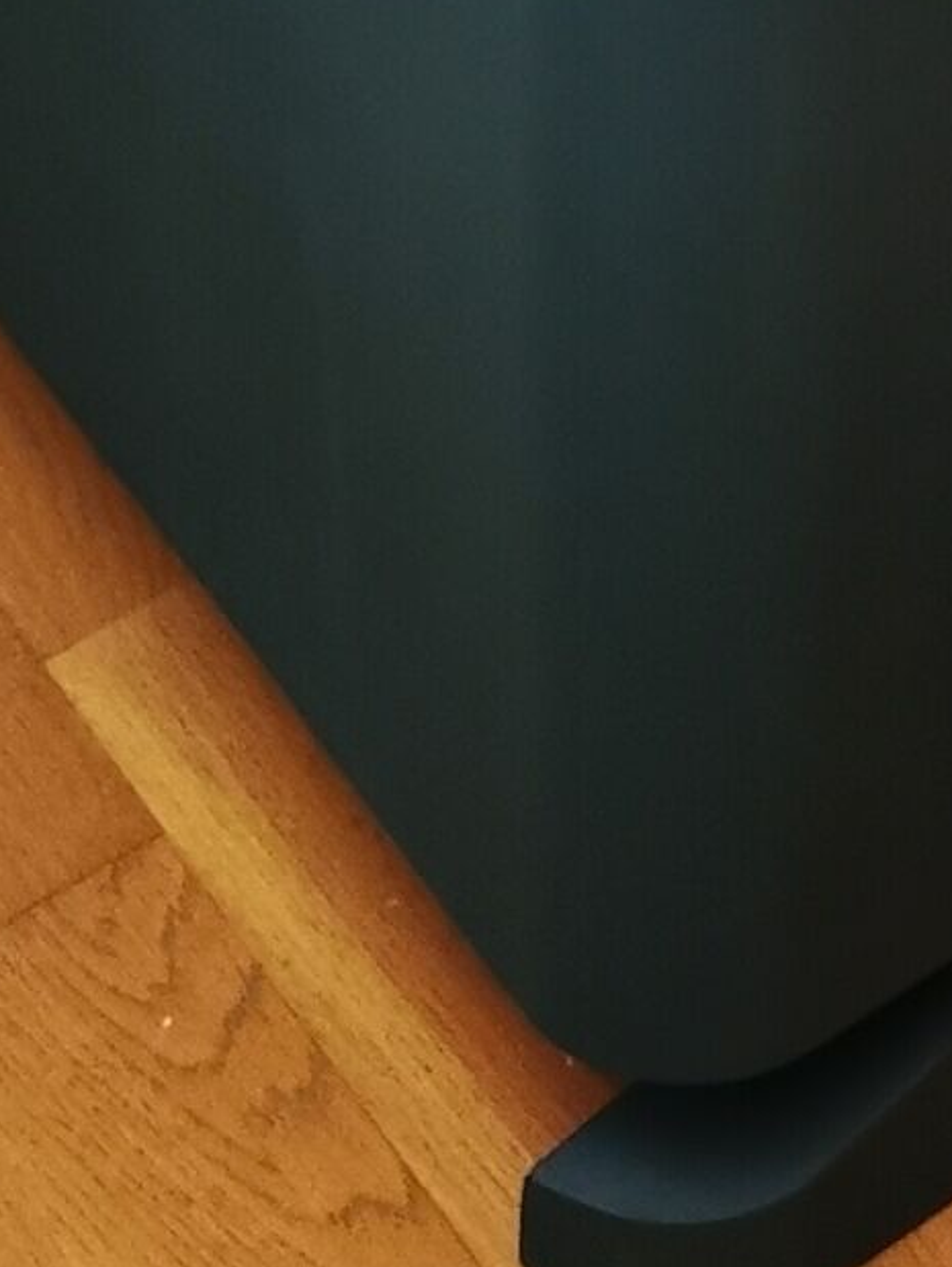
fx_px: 5824
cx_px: 1916
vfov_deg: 10.7
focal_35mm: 159
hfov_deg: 8.8
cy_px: -1728
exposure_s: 1/33.3
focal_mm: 5.56
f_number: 1.6
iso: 250
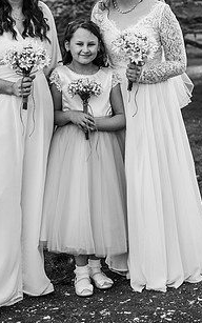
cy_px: 112
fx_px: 880
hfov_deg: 13.1
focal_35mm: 100
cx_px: 85
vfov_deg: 20.7
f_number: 4
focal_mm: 67
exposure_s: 1/320
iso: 100
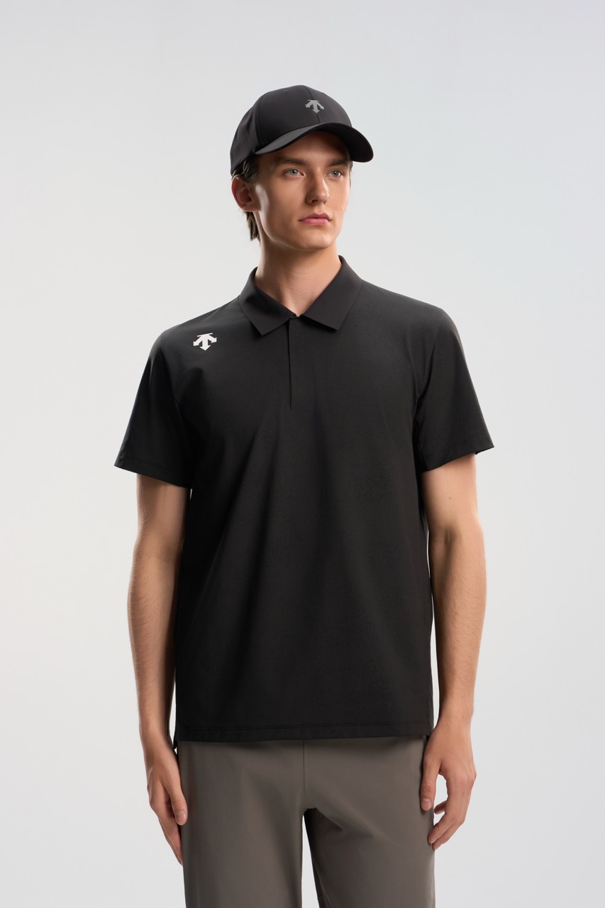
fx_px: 1765
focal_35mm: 70
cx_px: 302
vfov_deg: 28.8
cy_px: 454
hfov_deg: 19.5
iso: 250
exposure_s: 1/400
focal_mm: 70
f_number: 9
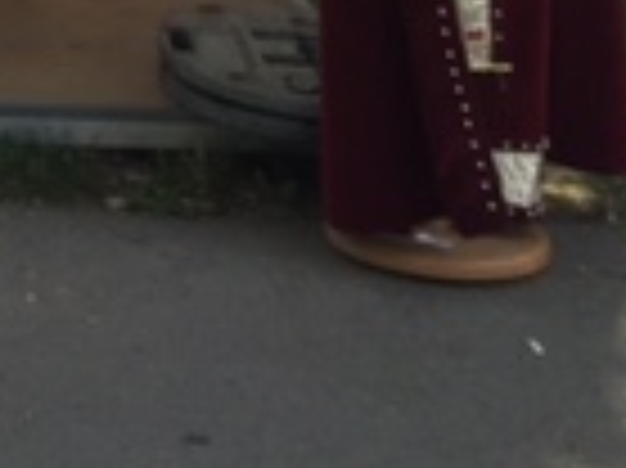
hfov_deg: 13.0
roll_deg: -0.1
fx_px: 2421
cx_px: -567
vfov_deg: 9.9
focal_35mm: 134
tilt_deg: -3.7
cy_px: -608
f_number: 2.2
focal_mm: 4.15
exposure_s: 1/273
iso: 32
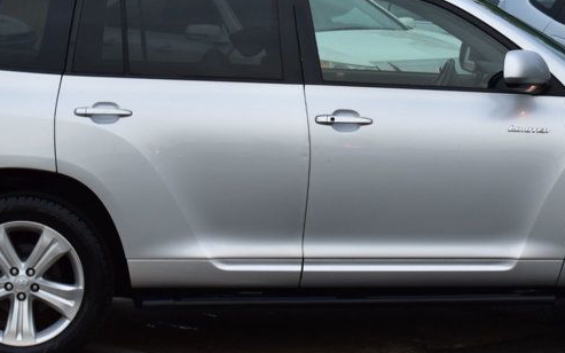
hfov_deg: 16.4
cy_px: 69
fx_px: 1955
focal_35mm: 127
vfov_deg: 10.3
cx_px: 315
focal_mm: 40
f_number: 7.1
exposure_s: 1/30
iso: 400
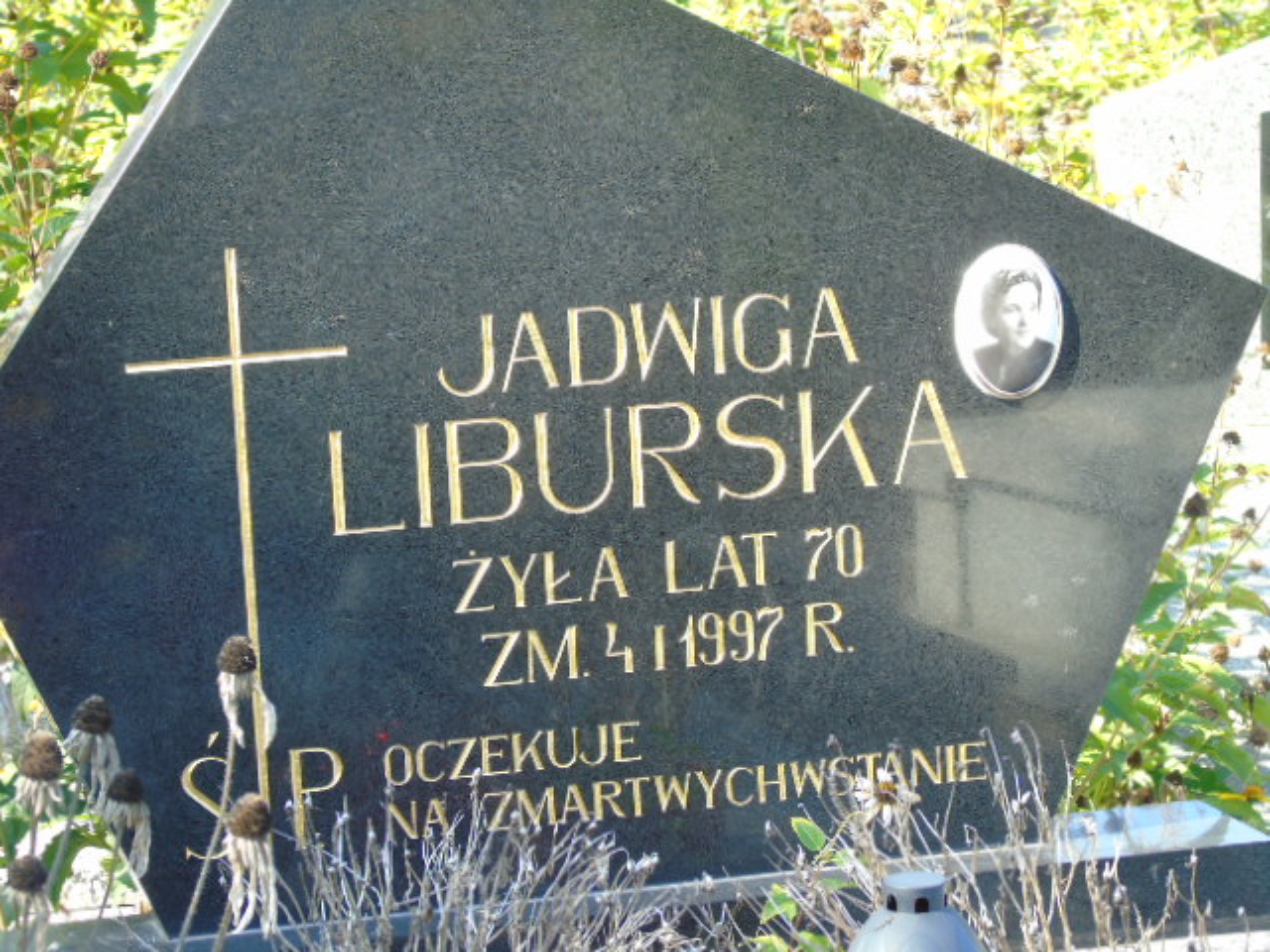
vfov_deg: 12.0
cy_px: 476
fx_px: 4549
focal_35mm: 124
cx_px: 635
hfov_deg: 15.9
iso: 80
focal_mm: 22
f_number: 4.6
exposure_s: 1/50
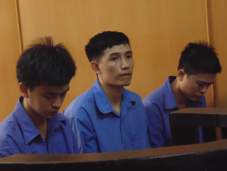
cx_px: 114
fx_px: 780
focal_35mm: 119
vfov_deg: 12.5
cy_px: 86
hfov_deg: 16.6
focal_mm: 21.3
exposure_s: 1/20
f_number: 4.8
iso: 800
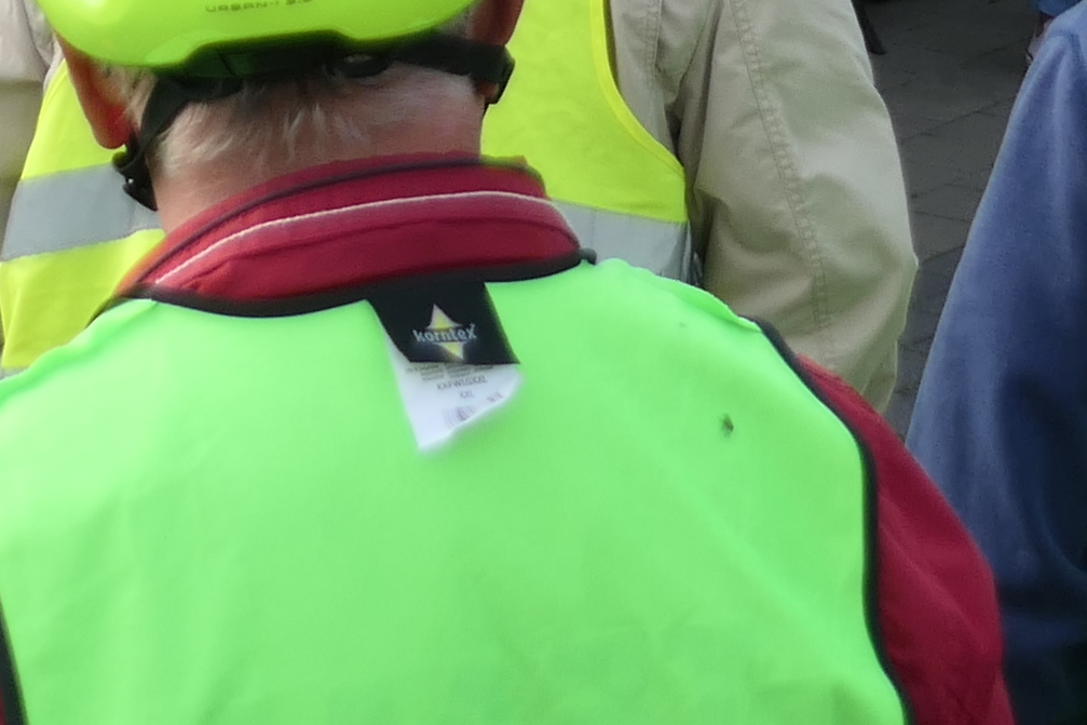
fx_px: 4921
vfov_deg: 7.7
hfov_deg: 12.6
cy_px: -1157
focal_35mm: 163
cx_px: 507
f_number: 4
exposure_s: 1/320
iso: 125
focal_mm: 10.9
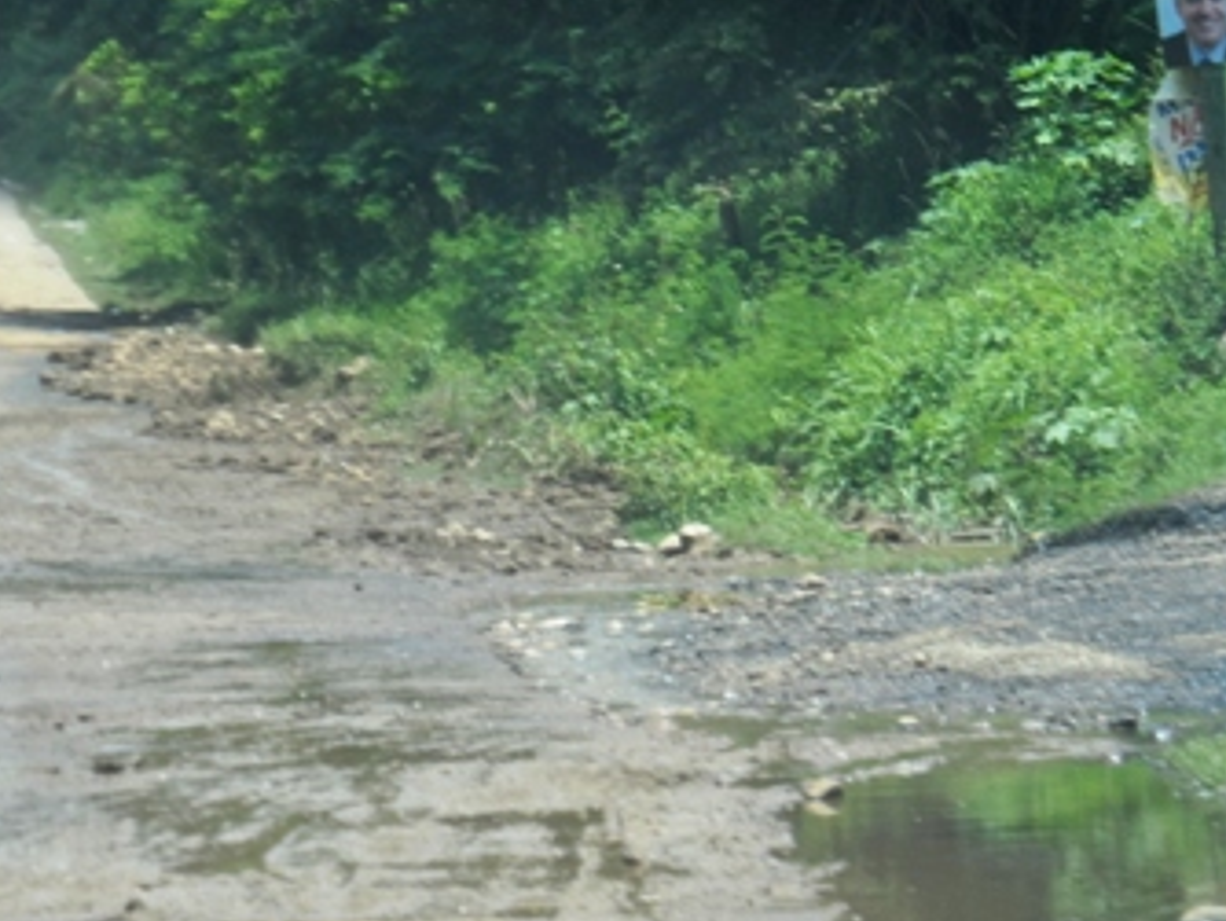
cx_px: 686
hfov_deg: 5.8
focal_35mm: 341
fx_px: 12086
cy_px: 459
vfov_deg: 4.4
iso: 80
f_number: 4.5
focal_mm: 28.9
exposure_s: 1/350
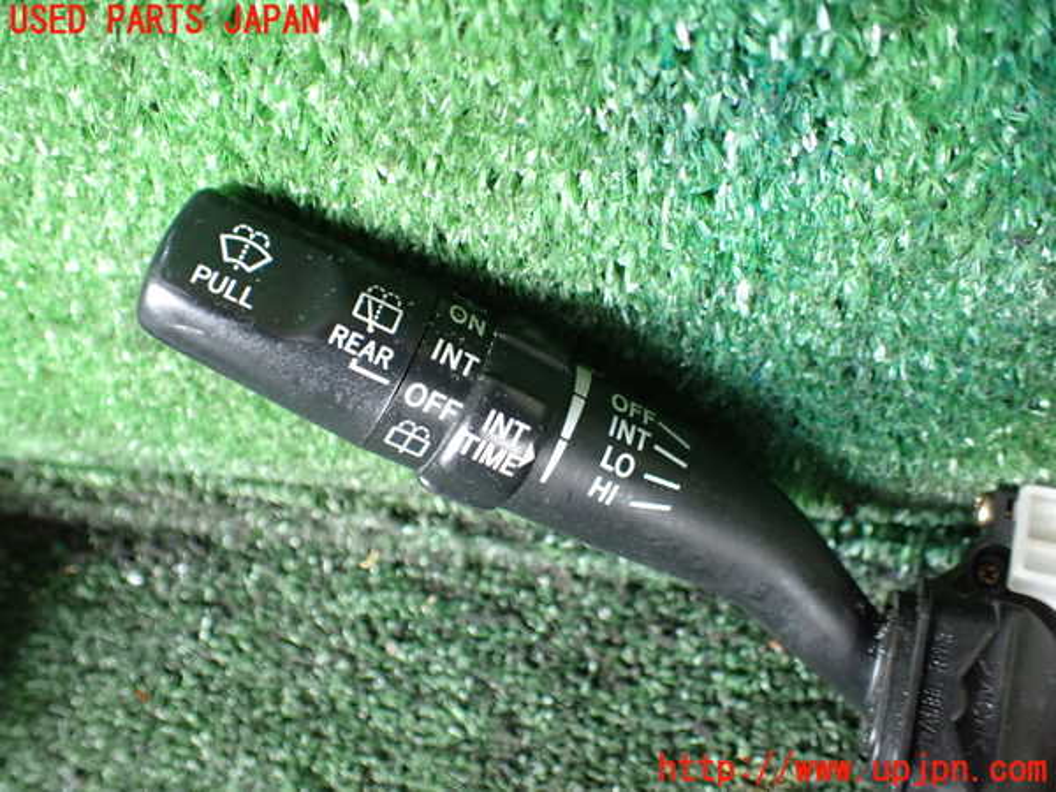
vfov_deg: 46.8
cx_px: 528
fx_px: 915
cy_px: 396
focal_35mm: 30
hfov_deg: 60.0
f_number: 2.3
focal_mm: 5.4
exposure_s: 1/125
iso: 800
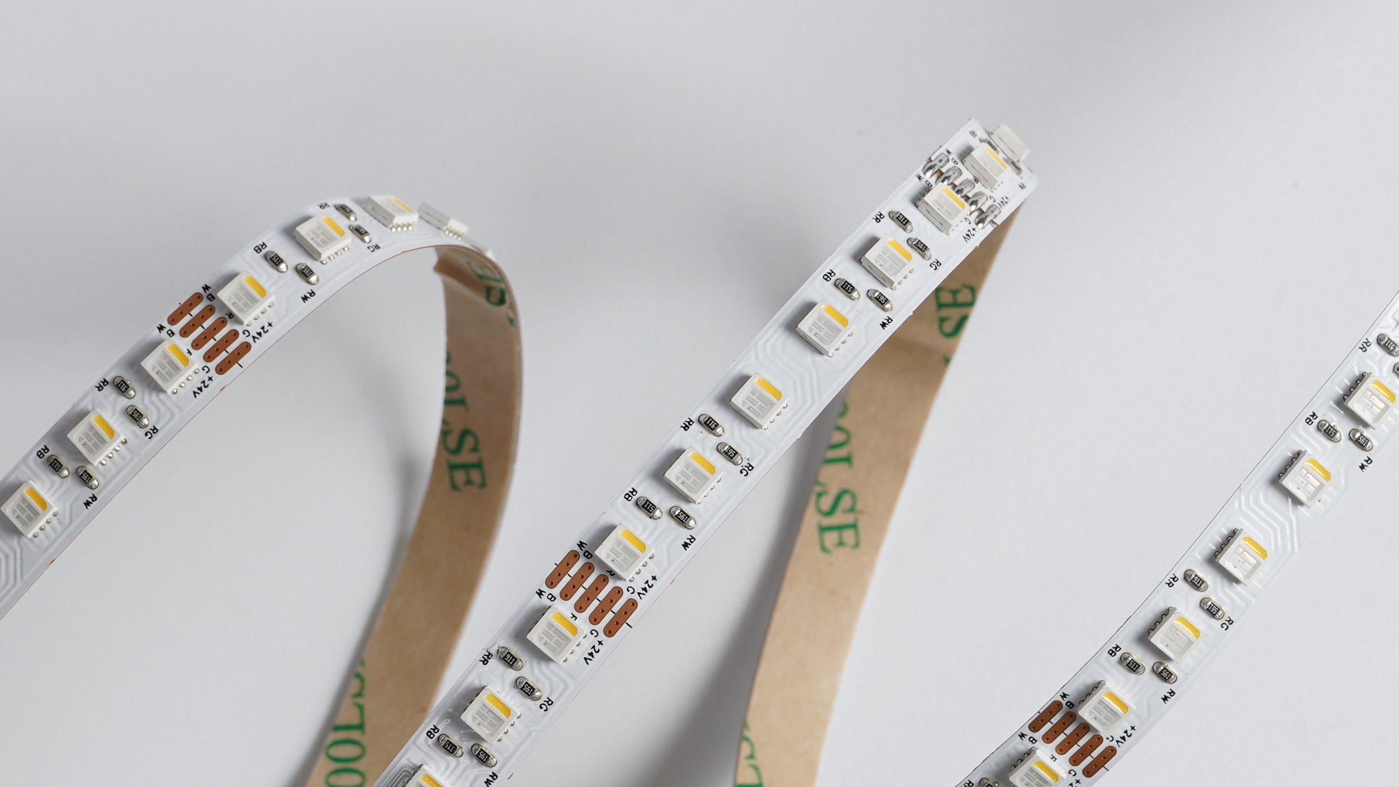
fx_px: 5304
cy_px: 557
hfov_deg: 15.0
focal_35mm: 143
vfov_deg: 8.5
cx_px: 620
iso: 100
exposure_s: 1/125
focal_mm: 60
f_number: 13
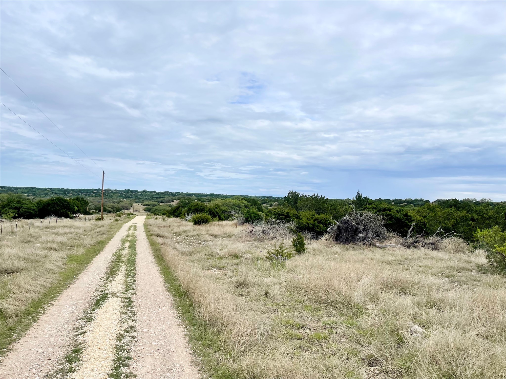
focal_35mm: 25
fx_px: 365
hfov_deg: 69.4
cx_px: 253
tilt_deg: +0.1
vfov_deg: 54.9
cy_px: 190
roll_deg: -2.1
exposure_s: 1/6993
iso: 32
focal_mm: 5.1
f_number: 1.6
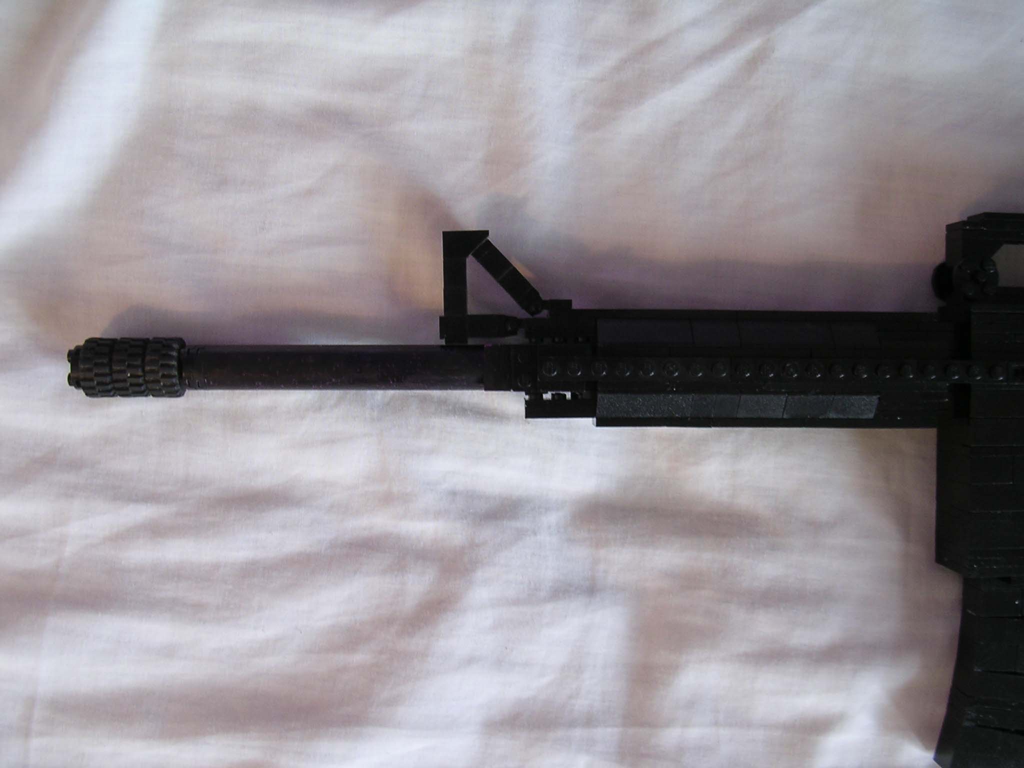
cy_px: 384
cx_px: 512
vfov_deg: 37.7
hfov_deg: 49.0
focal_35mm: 38
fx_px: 1124
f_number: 2.8
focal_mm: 5.8
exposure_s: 1/11.4
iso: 100
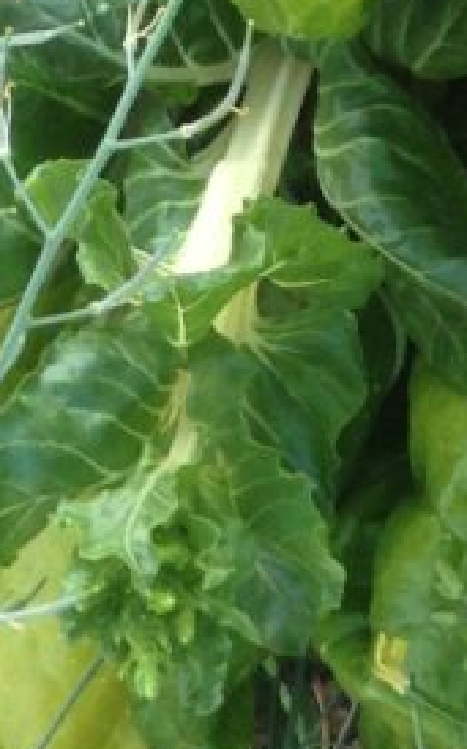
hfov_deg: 6.6
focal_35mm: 199
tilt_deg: -84.1
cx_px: 344
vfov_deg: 9.8
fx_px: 4057
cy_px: 1479
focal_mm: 4.12
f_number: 2.4
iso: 50
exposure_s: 1/120
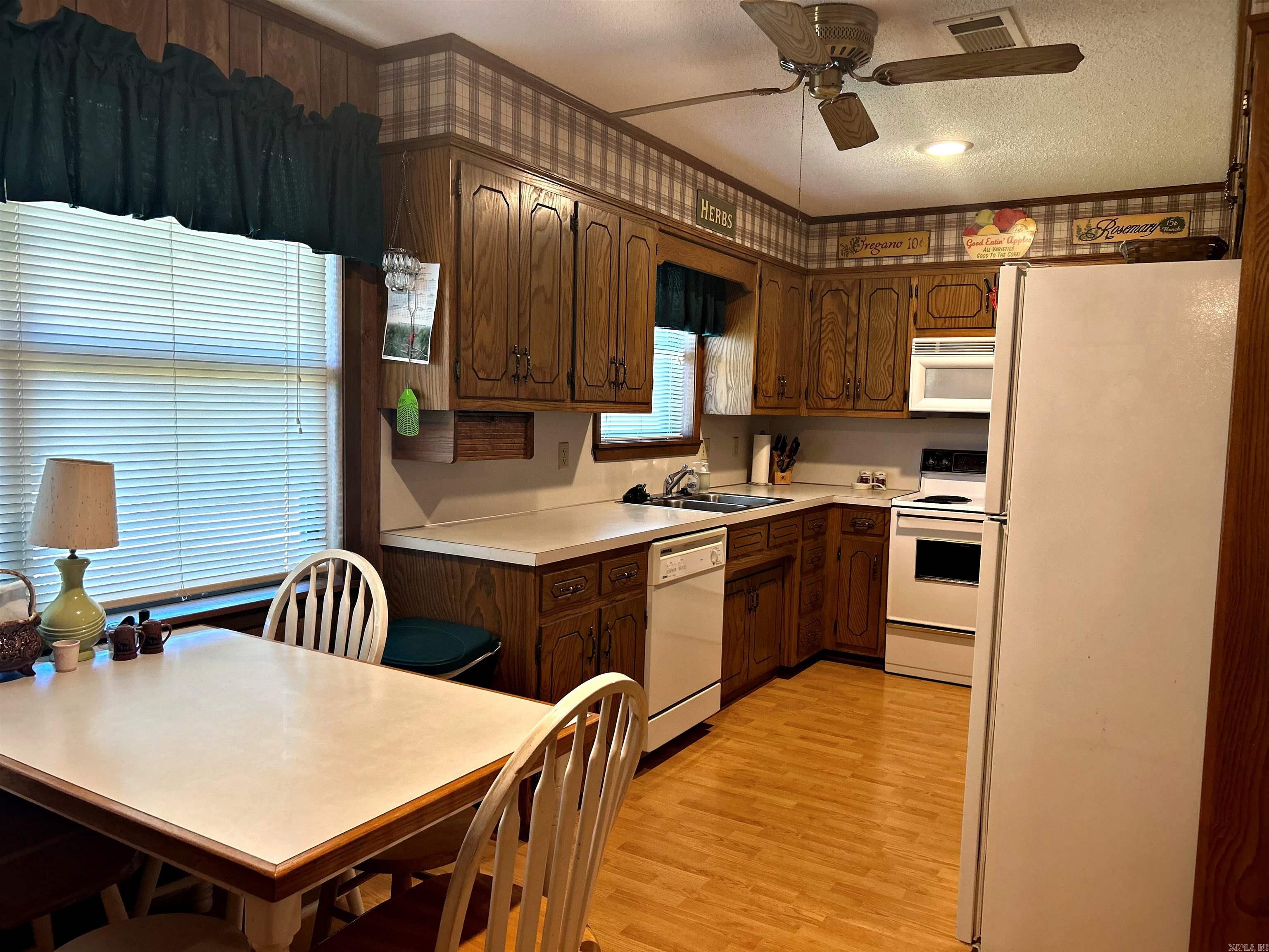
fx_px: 953
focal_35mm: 26
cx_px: 634
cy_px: 476
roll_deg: -1.2
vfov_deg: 53.1
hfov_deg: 67.3
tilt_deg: -4.9
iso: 125
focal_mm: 5.7
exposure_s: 1/60
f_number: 1.5
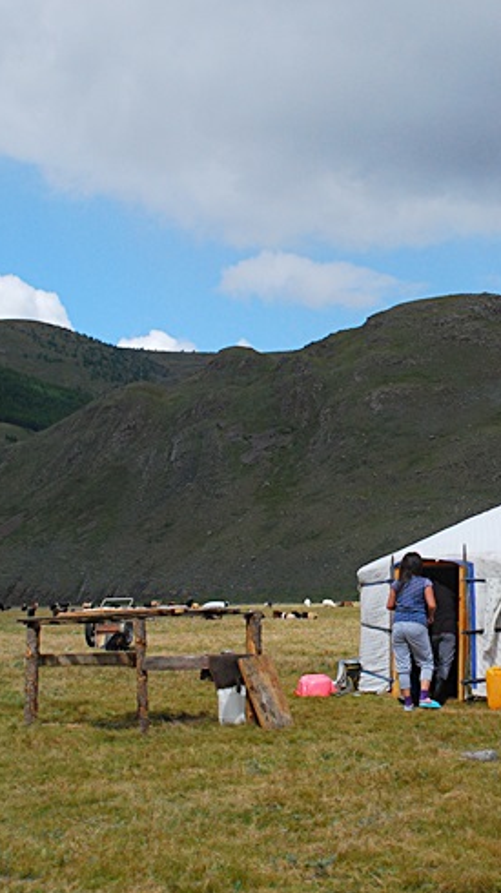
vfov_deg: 29.4
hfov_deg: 16.6
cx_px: 399
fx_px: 1703
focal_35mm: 72
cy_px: 456
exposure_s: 1/1600
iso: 400
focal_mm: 28
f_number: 5.6
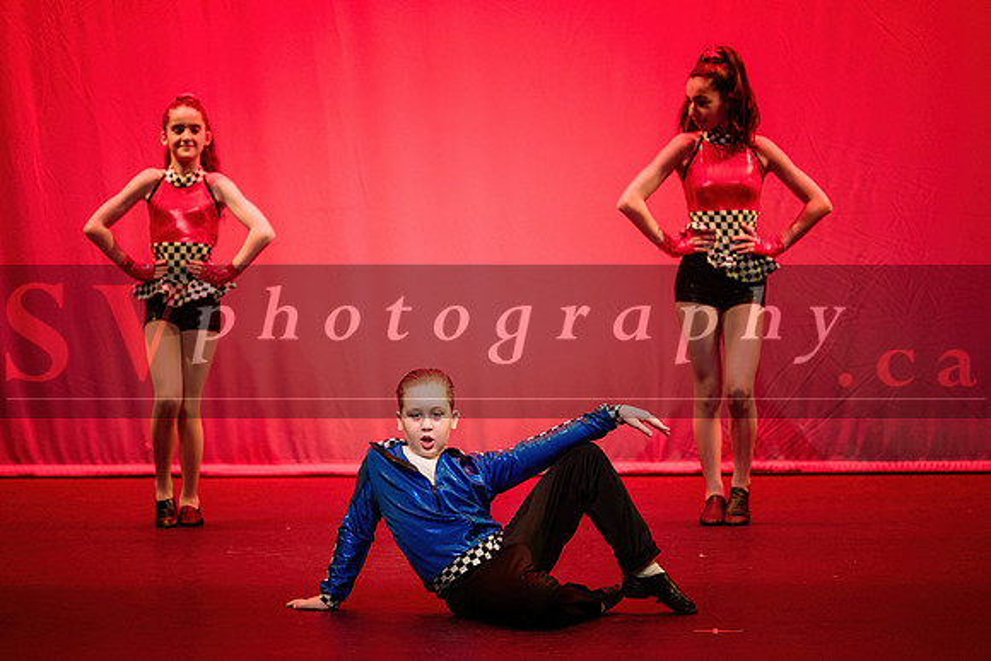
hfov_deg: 8.6
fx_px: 6588
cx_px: 517
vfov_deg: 5.7
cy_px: 306
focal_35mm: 239
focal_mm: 200
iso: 1250
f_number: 2.8
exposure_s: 1/320
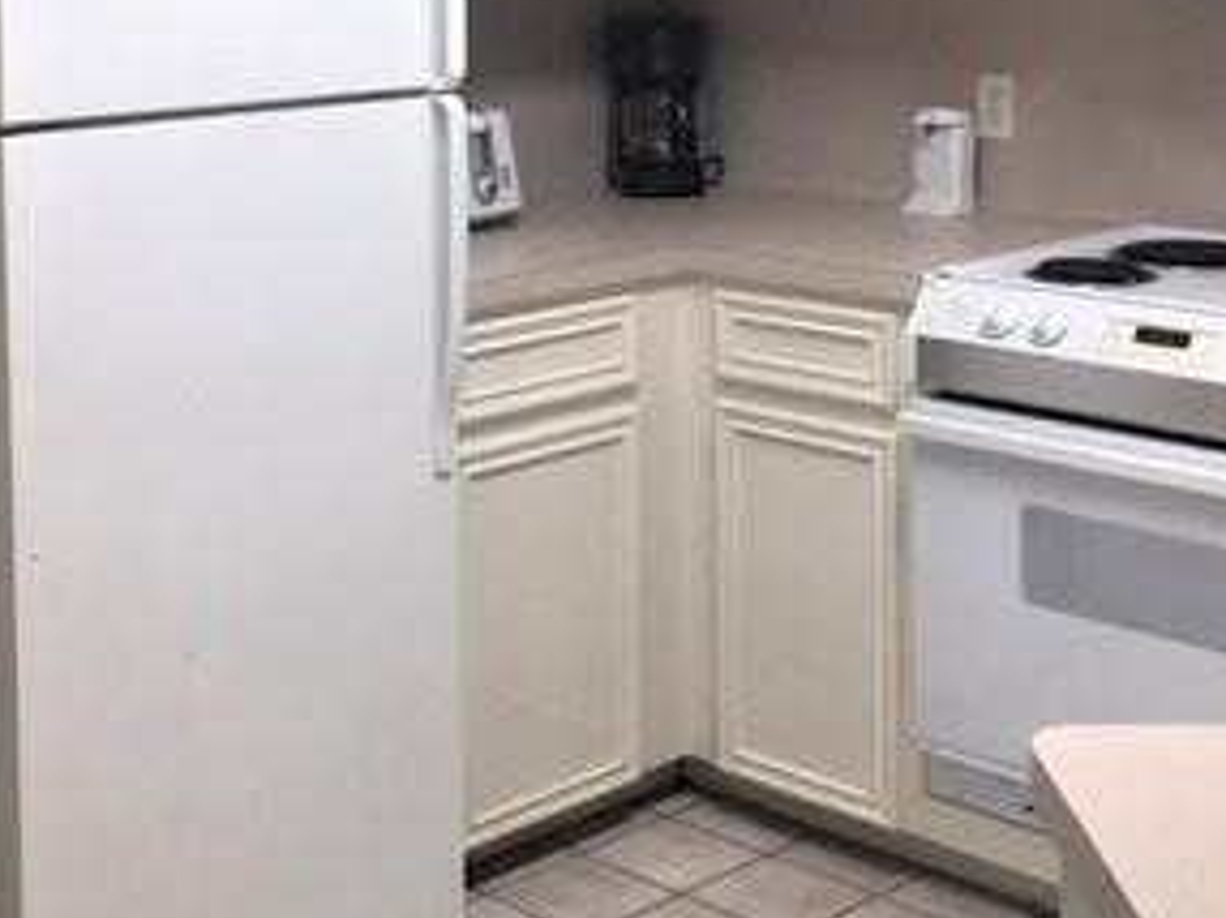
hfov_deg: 29.7
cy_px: 103
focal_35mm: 65
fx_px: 2300
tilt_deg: -4.1
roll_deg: +0.7
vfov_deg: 22.1
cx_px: 450
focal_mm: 4.15
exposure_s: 1/40
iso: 32
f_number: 2.2
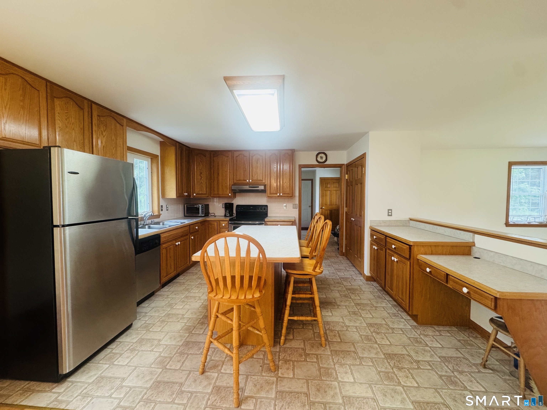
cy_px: 205
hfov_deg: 102.1
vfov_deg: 85.7
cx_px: 274
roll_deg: -0.4
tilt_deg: -2.0
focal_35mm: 14
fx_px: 221
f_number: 2.2
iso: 200
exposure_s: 1/60
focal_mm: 2.22
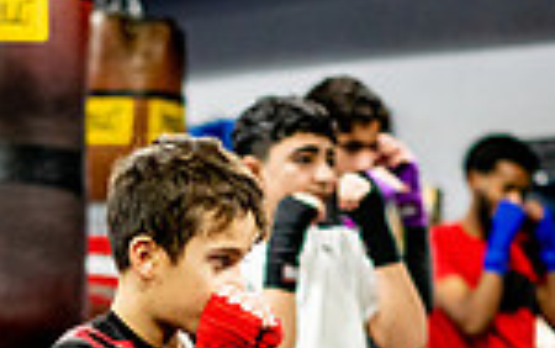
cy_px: 461
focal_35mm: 197
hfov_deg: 10.6
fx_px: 2982
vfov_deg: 6.6
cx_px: 200
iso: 4000
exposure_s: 1/500
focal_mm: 50
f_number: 1.8
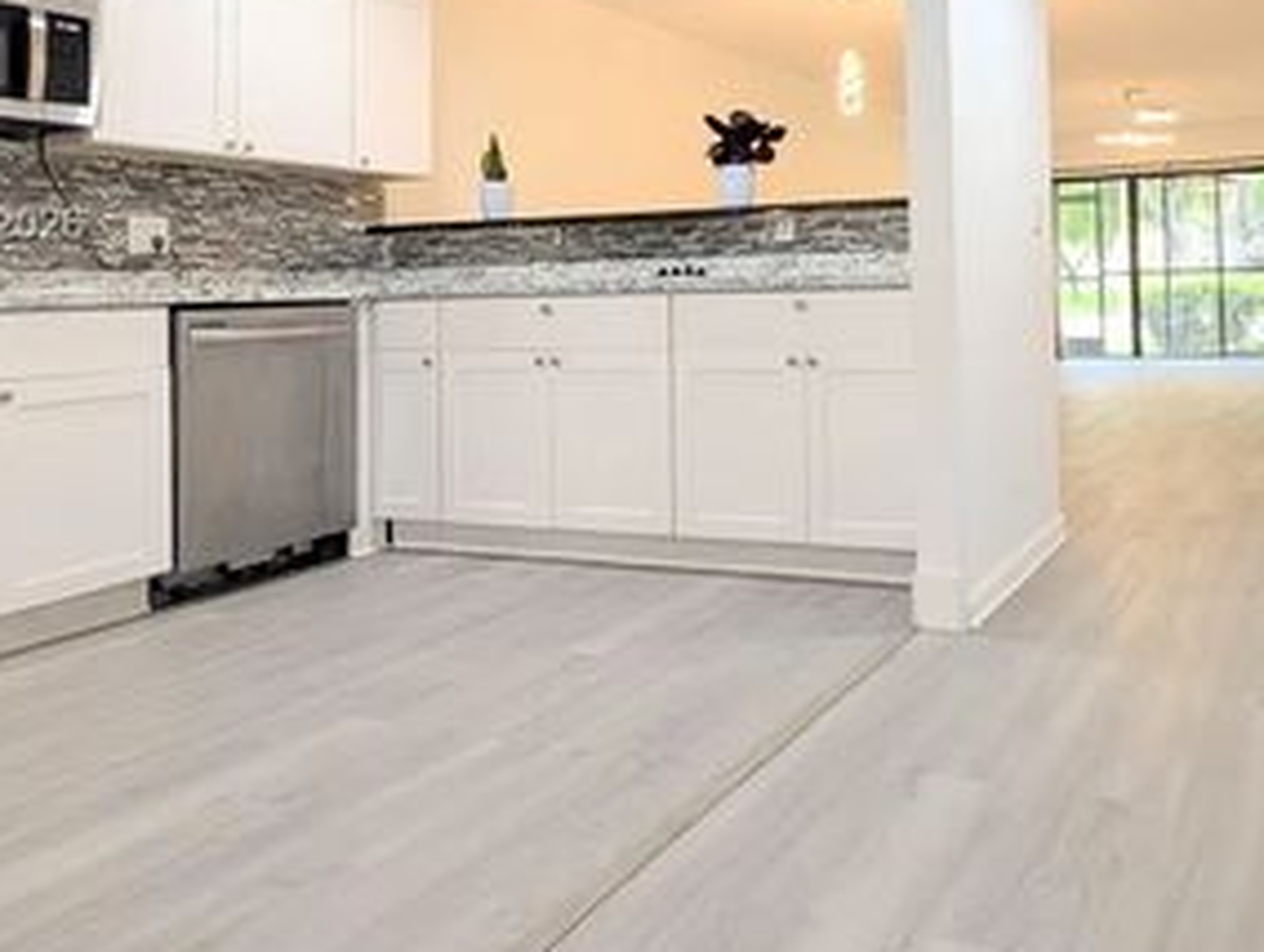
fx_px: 988
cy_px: 227
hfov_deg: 61.5
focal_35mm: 27
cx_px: 952
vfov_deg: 49.2
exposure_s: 1/60
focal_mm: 2.02
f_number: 1.7
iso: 67
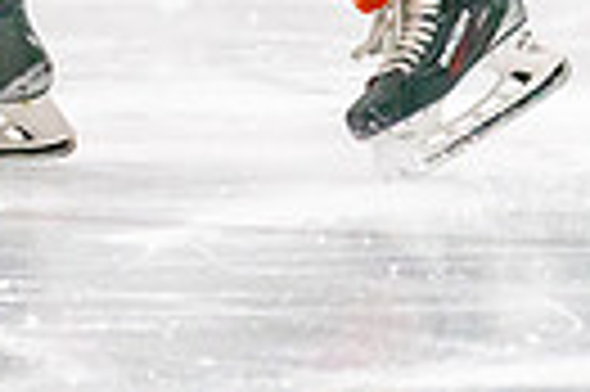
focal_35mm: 1399
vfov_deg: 1.0
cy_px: -197
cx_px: -215
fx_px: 22899
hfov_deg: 1.5
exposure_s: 1/1250
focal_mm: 200
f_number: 2.8
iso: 3200
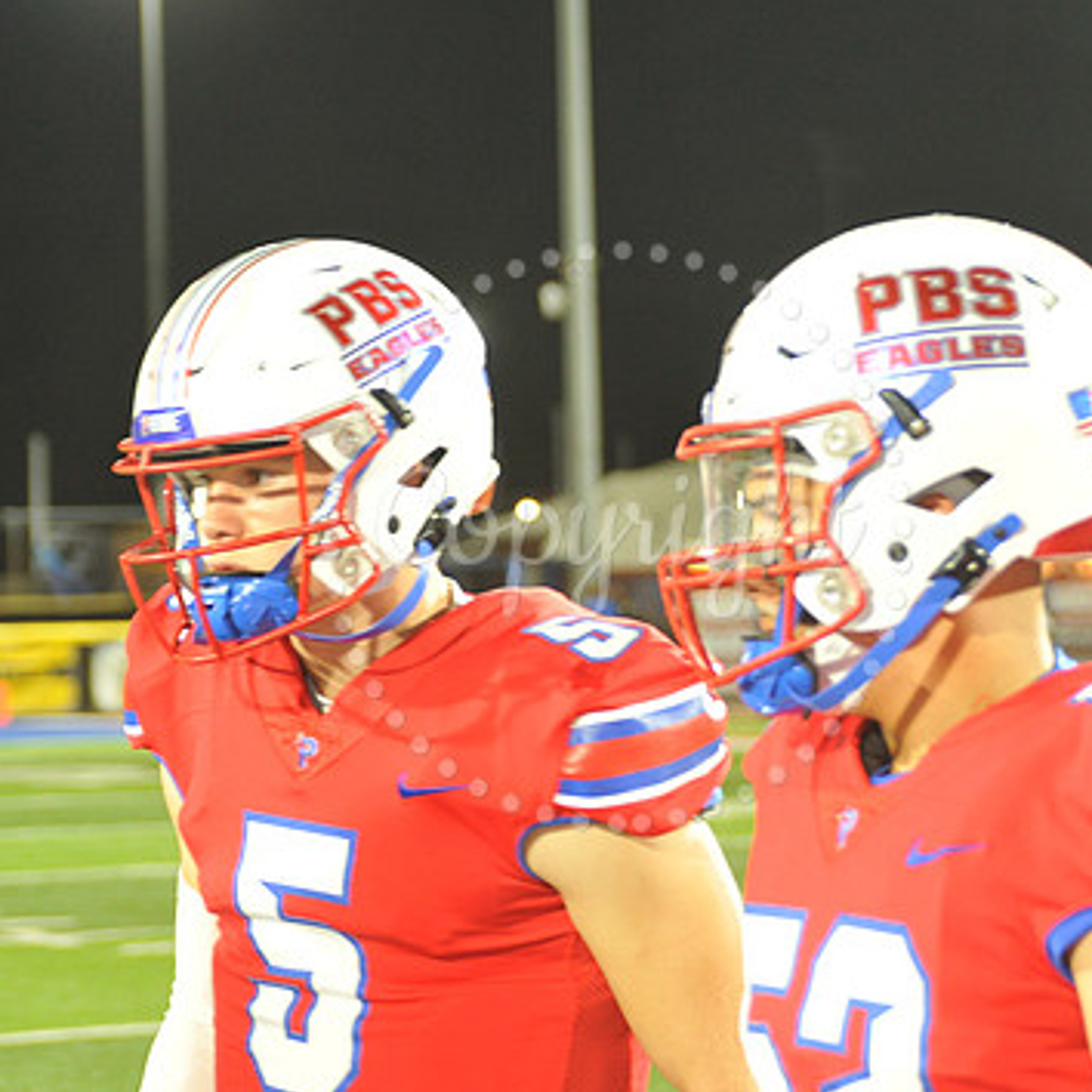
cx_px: 617
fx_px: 5211
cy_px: 534
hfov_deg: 12.0
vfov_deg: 12.0
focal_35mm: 146
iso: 2000
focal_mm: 105
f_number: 5.6
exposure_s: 1/60
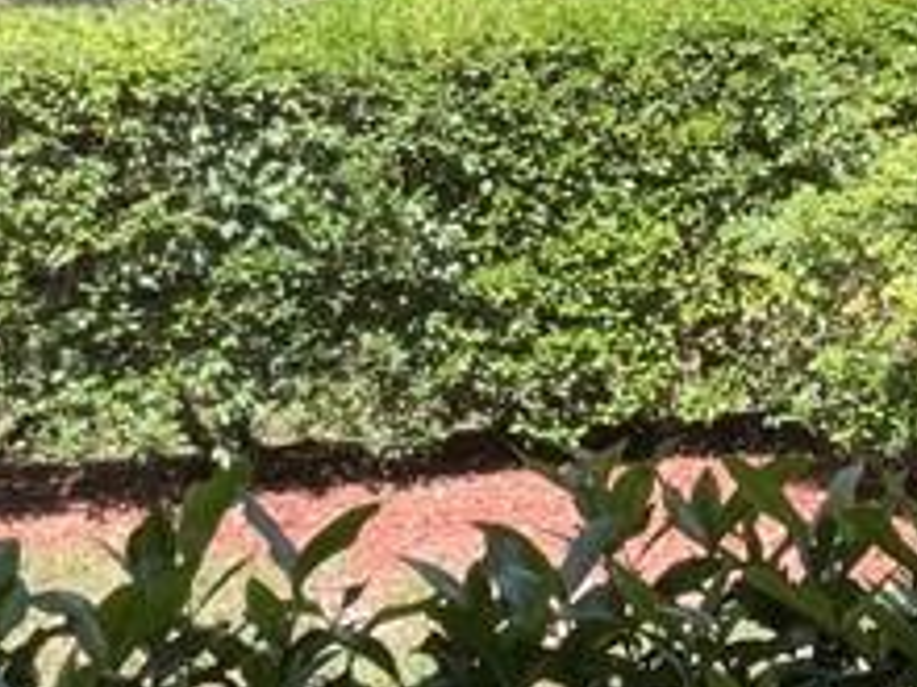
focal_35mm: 135
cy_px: 4
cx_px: 679
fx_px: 3576
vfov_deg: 10.9
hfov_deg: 14.6
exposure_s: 1/792
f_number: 1.8
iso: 16
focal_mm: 3
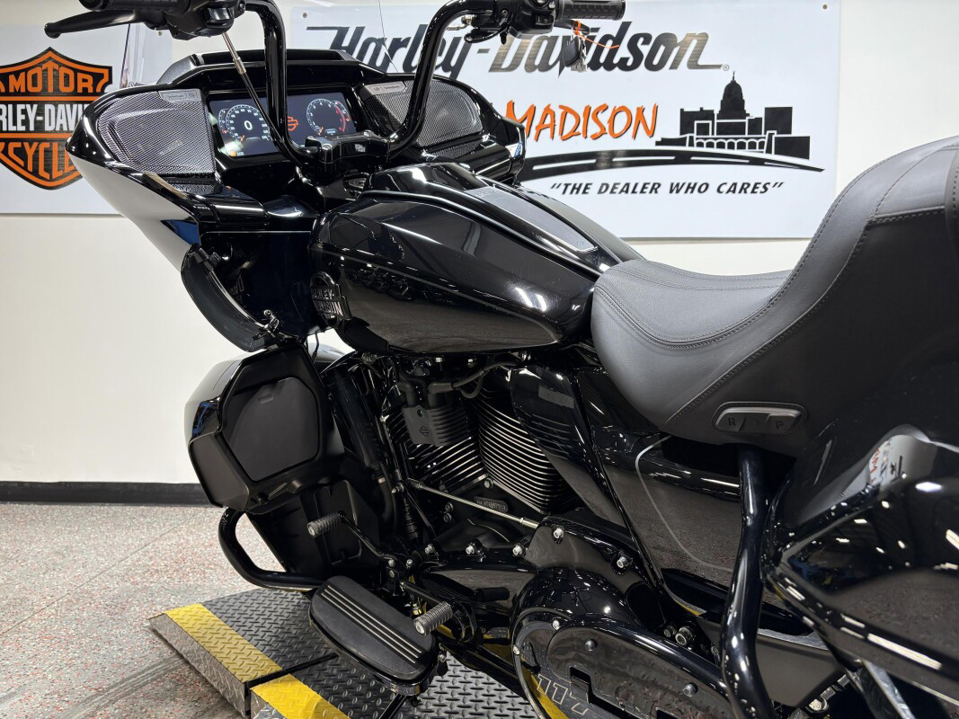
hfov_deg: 67.3
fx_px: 720
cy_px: 360
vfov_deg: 53.1
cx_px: 480
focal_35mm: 26
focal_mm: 5.96
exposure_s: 1/120
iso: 100
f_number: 1.6
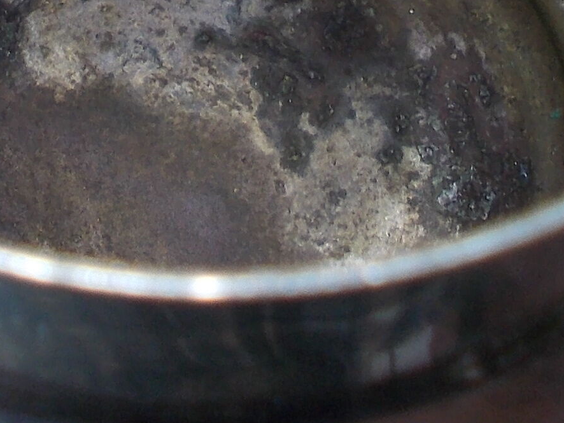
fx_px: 2542
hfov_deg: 12.6
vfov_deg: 9.1
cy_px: -331
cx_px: 99
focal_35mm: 156
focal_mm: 5.3
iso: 80
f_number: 3.4
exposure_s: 1/50
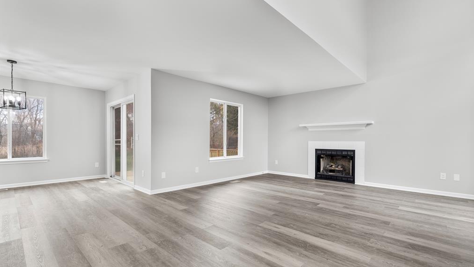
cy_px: 142
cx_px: 240
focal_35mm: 17
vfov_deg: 63.9
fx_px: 214
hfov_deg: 95.9
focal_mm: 16
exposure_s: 1/30
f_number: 3.5
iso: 1250
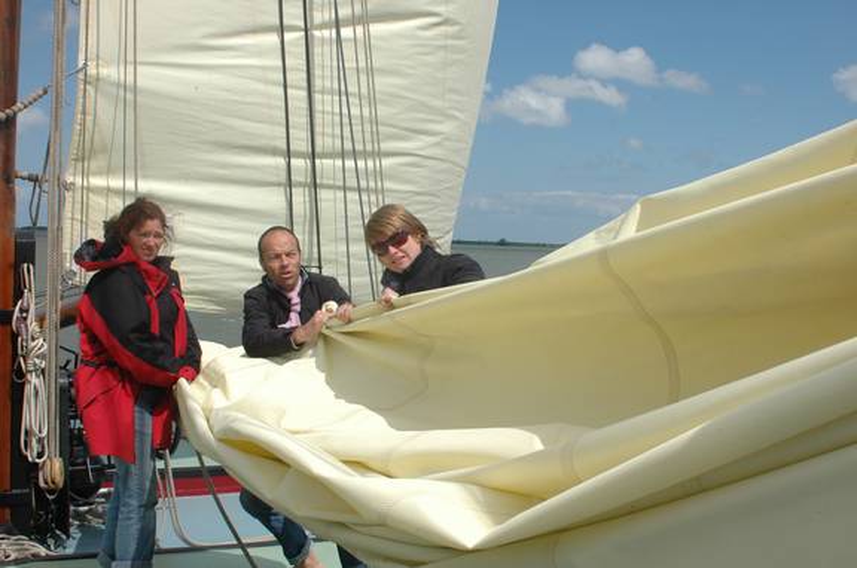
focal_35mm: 42
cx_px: 428
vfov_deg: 31.8
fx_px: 998
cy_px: 284
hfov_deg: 46.5
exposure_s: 1/500
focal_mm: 28
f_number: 11
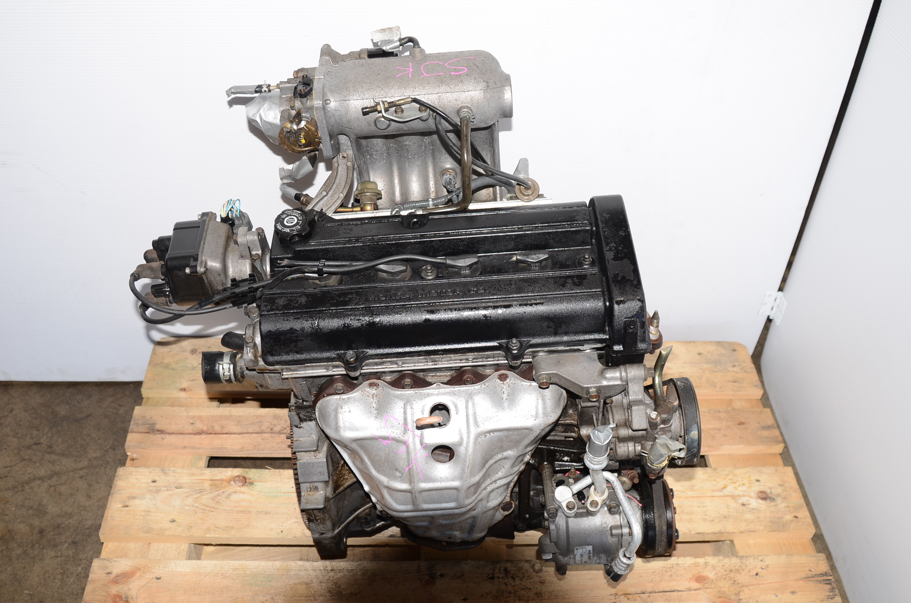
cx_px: 456
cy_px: 302
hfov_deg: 53.2
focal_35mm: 36
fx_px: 909
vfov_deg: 36.7
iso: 100
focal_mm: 24
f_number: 5
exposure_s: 1/100
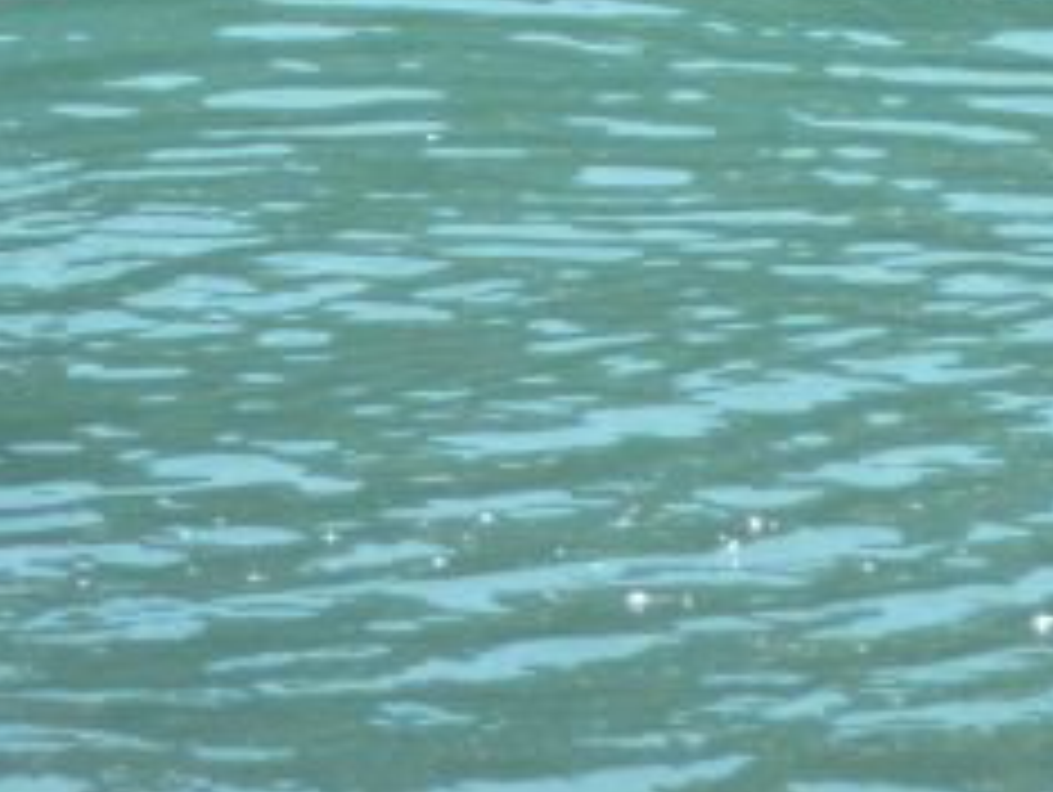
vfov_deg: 1.6
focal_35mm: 950
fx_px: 28928
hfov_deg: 2.1
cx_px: -4
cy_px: -482
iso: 160
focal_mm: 45.7
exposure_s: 1/800
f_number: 4.8
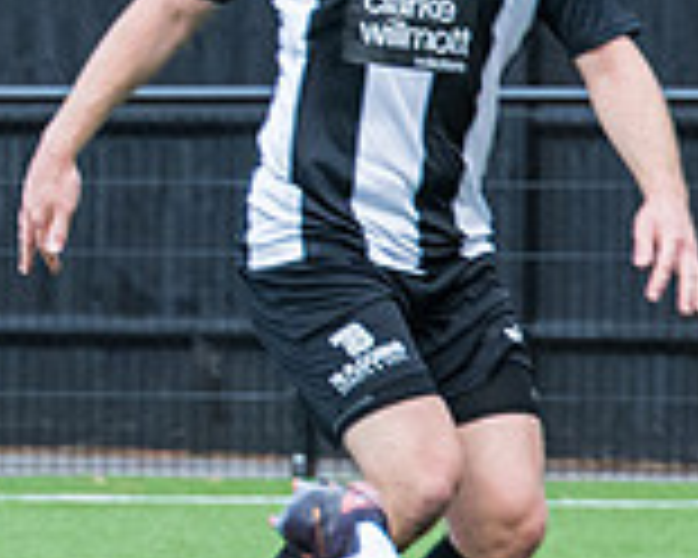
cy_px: 566
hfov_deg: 2.0
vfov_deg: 1.6
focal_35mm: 989
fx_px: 20431
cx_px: 256
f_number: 4.5
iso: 800
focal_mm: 120
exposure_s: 1/1250
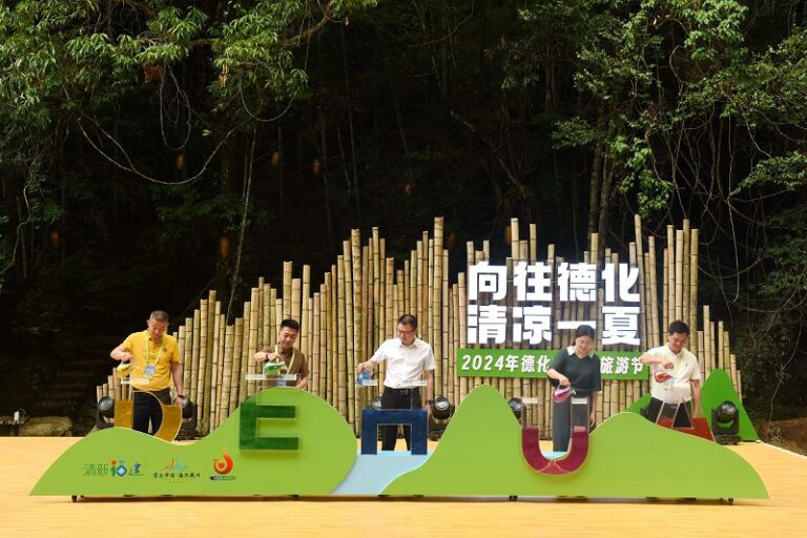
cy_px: 269
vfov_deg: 28.1
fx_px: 1076
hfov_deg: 41.1
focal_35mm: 48
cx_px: 404
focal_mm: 48
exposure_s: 1/250
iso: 640
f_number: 5.6
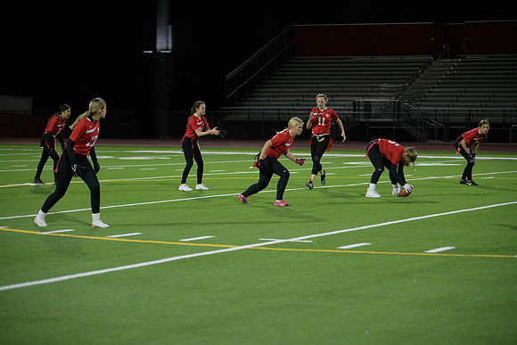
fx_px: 1580
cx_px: 258
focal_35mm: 110
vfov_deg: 12.5
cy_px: 172
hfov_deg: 18.6
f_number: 2.8
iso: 2200
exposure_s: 1/640
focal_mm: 110
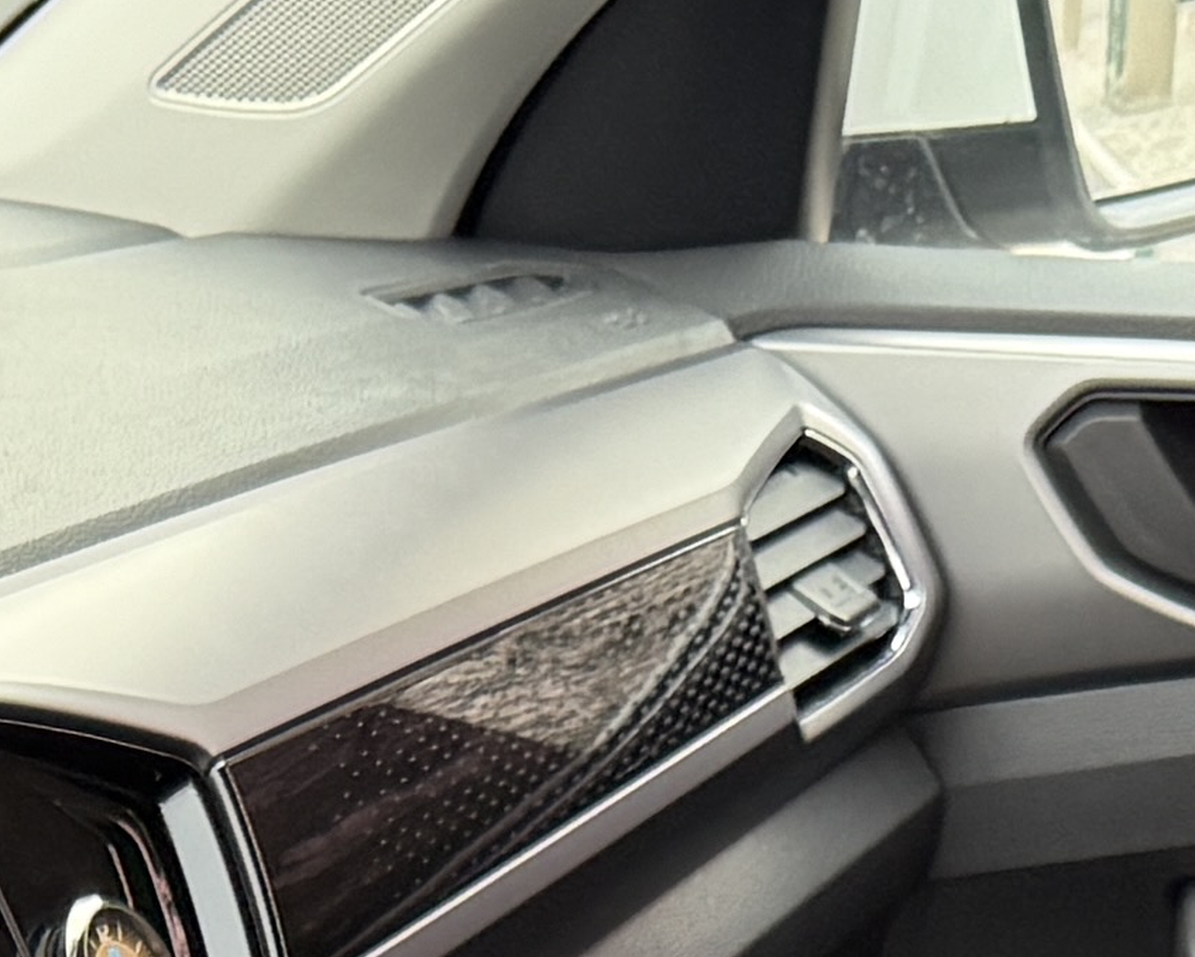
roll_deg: +1.1
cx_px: 380
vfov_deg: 8.3
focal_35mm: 158
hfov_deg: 12.2
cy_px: 2813
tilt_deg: -30.3
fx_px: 5589
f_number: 1.78
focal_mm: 6.76
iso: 125
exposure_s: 1/121
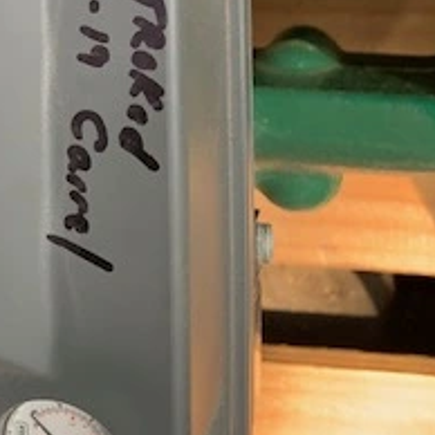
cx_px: -31
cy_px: -85
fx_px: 1081
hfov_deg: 21.7
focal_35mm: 76
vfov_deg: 21.2
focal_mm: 4.25
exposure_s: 1/121
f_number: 1.8
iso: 64
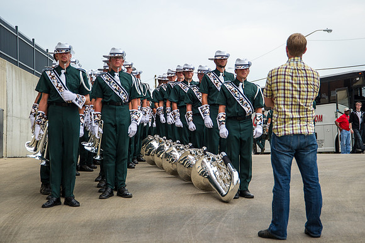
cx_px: 191
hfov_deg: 26.1
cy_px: 108
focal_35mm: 78
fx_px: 788
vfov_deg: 17.5
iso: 360
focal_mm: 70
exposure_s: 1/160
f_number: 5.3
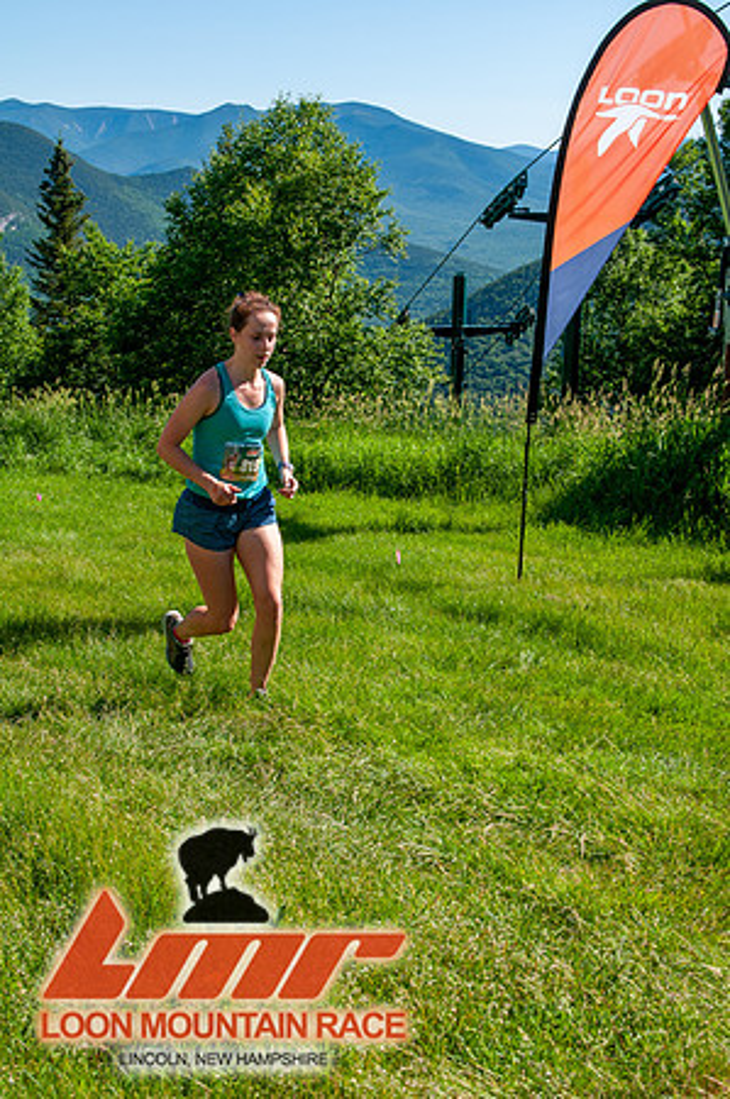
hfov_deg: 26.4
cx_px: 365
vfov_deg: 38.9
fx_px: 1555
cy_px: 550
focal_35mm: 51
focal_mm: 34
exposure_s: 1/400
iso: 200
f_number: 8
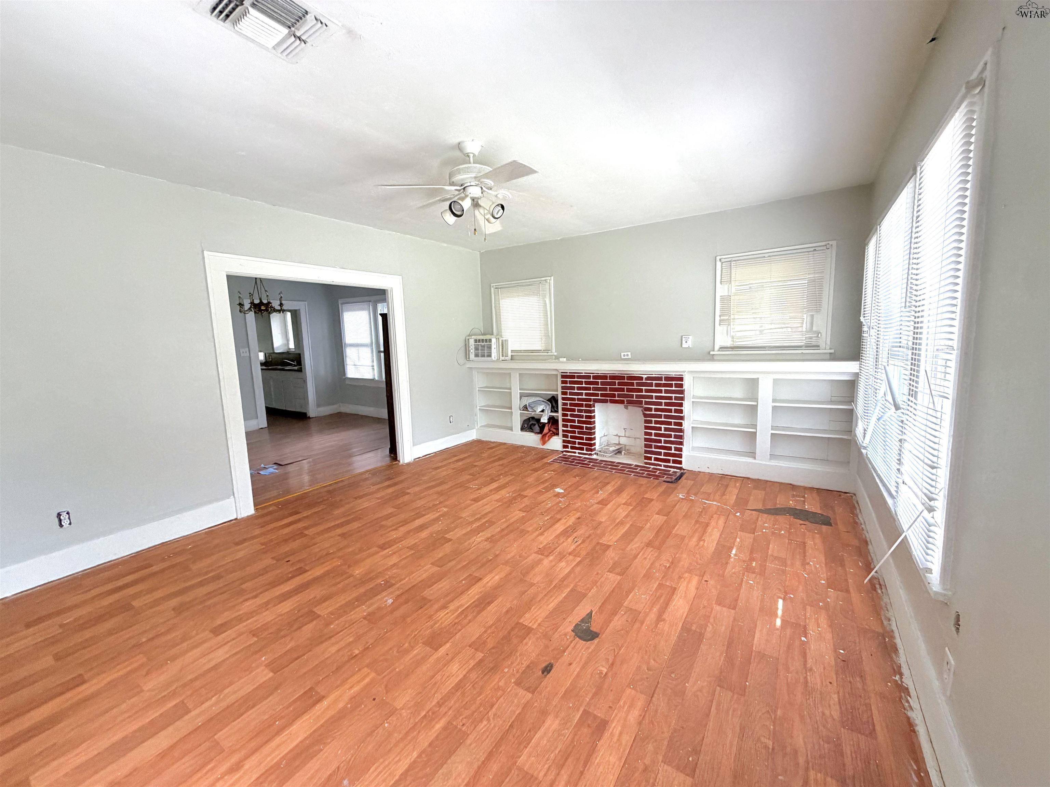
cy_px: 394
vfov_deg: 85.7
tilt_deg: -7.2
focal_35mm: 14
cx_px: 525
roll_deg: +2.4
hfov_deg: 102.1
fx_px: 425
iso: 200
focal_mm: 2.22
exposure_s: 1/121
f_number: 2.2
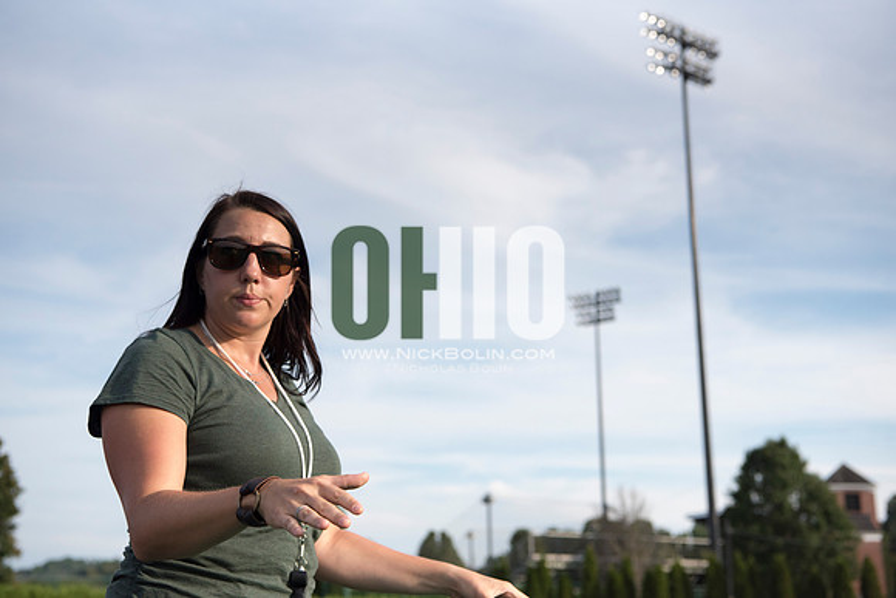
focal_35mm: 56
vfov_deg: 24.2
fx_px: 1394
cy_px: 299
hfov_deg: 35.6
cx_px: 448
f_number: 5.6
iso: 800
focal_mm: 56
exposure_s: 1/4000
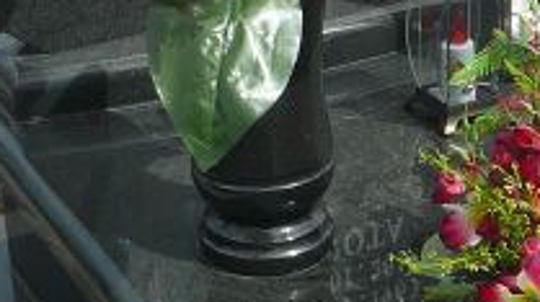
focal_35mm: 117
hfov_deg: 18.3
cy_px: 72
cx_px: 380
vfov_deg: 10.3
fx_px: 1673
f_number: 5
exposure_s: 1/400
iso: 80
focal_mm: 5.2
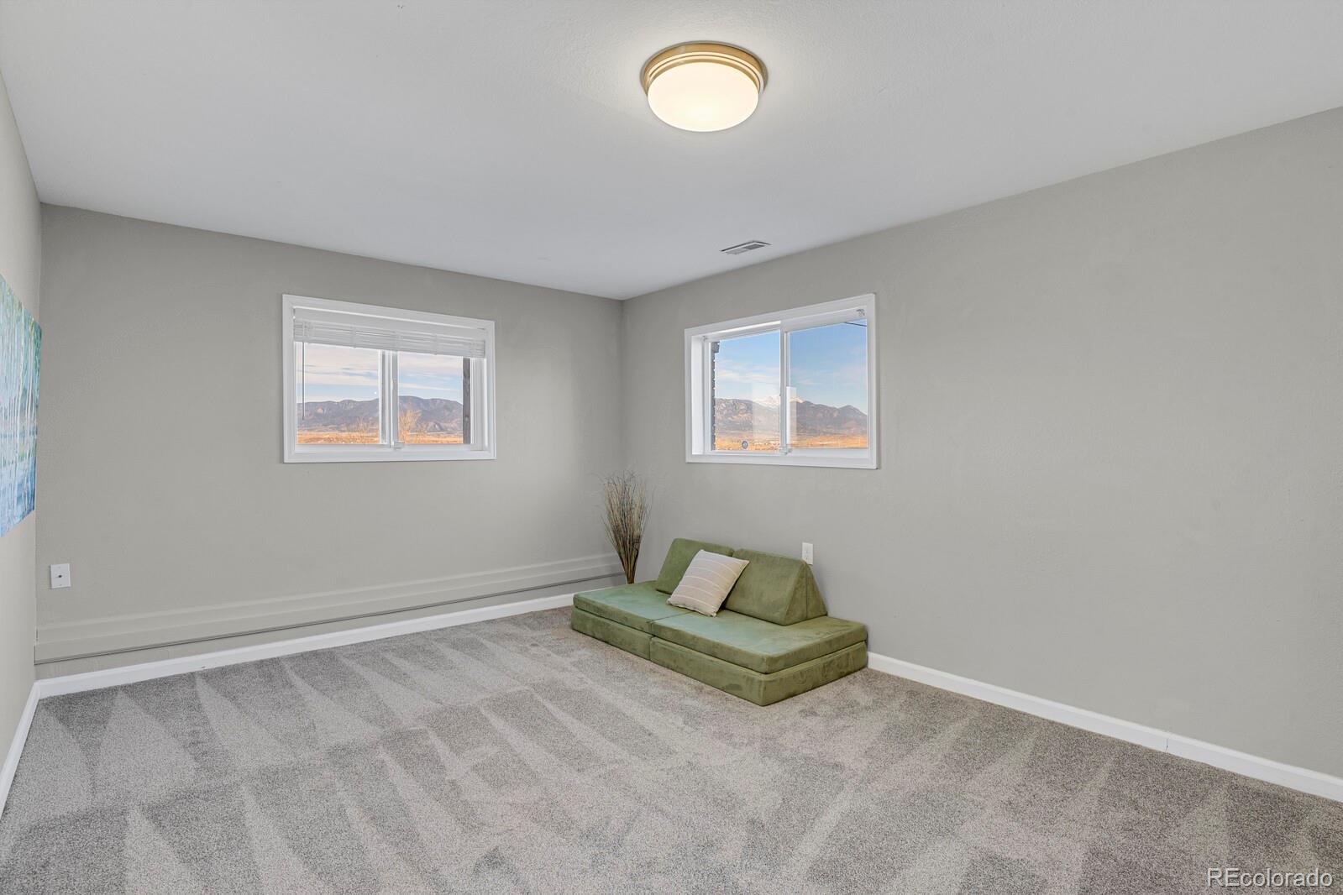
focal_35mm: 17
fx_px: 634
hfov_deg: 93.3
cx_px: 672
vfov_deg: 70.4
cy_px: 448
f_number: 8
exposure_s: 1/1.25
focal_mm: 17
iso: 250
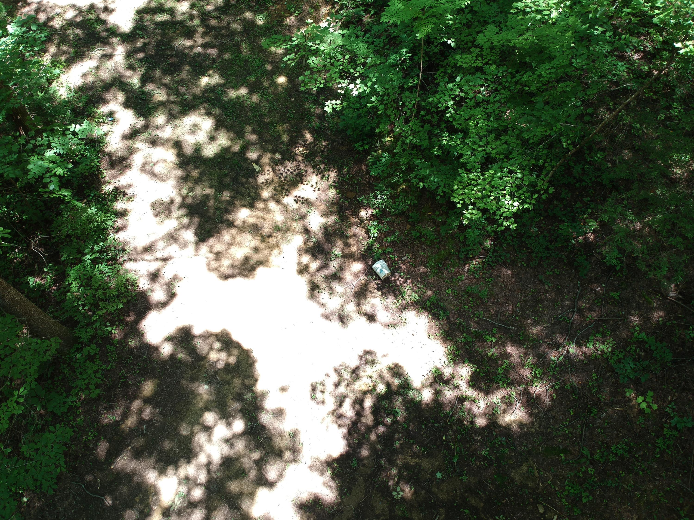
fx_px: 501
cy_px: 260
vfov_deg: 54.9
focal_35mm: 25
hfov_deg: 69.4
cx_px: 347
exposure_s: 1/60
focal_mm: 4.49
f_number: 2.6
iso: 100
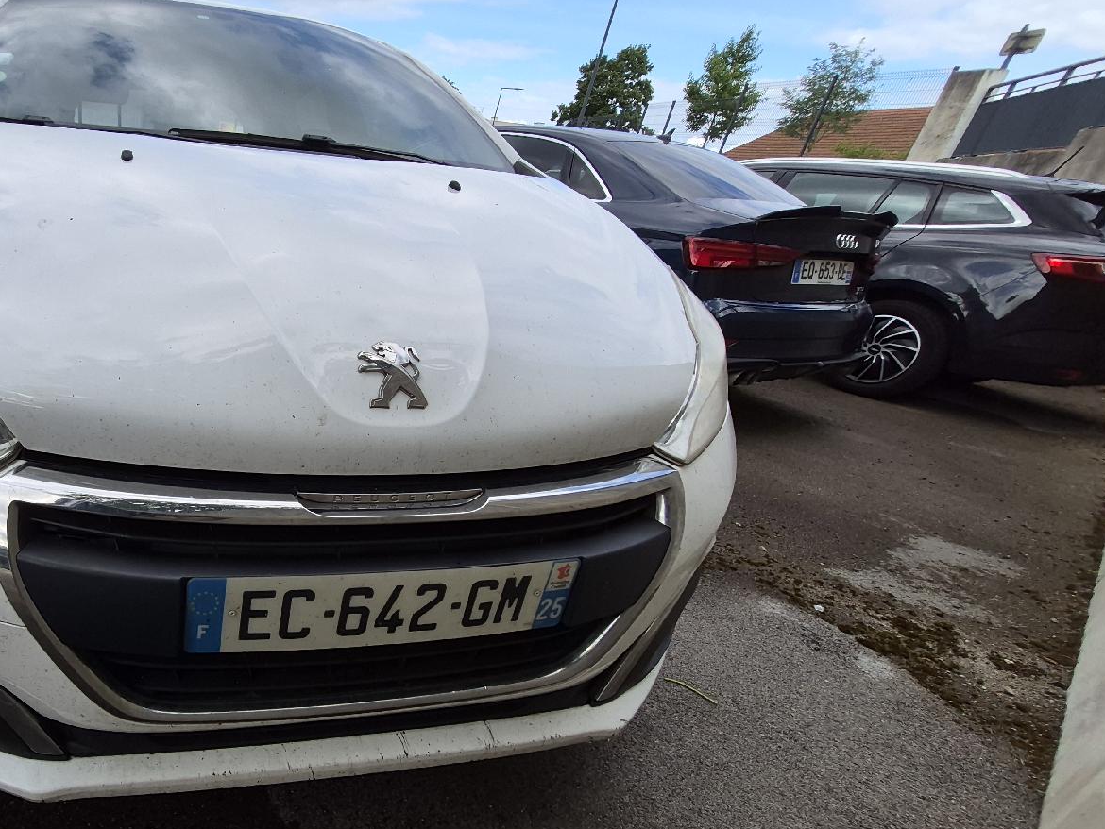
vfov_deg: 65.6
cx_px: 260
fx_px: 639
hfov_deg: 75.1
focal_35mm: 20
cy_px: 482
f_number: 2.2
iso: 40
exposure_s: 1/909
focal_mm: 1.74
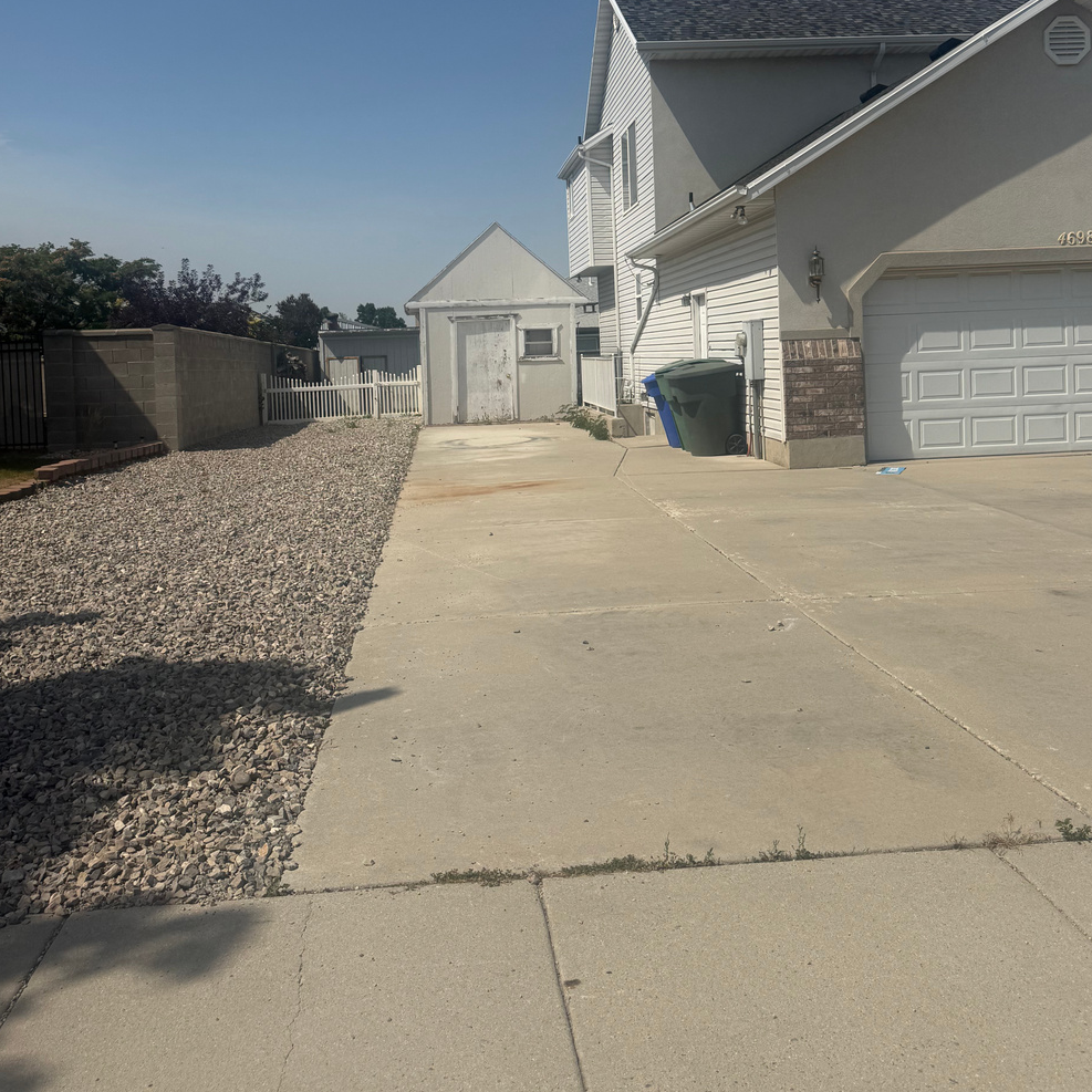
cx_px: 569
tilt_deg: +3.2
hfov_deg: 49.7
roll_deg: +3.3
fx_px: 1178
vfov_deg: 49.1
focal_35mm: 33
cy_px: 391
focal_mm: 6.76
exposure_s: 1/11905
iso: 80
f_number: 1.78
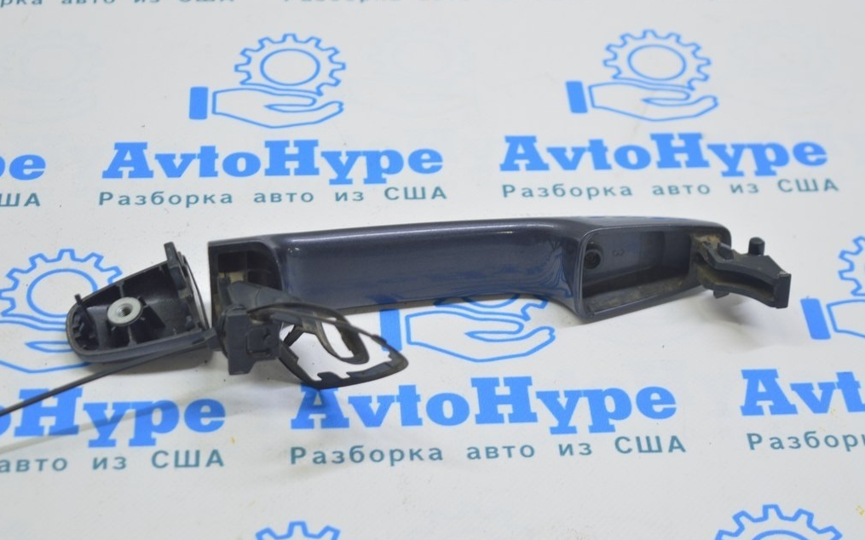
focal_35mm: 74
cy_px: 274
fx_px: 1744
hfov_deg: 27.9
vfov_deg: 17.6
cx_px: 430
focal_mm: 48
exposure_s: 1/20
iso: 400
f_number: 5.6
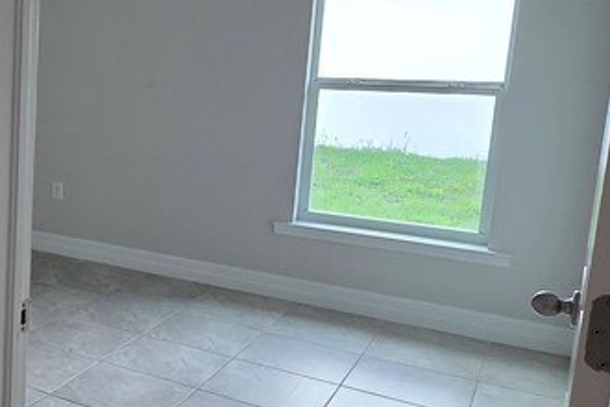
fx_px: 712
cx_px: -44
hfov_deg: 39.0
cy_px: 176
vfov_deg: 31.9
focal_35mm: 42
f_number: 2.2
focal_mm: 2.2
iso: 200
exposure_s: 1/120
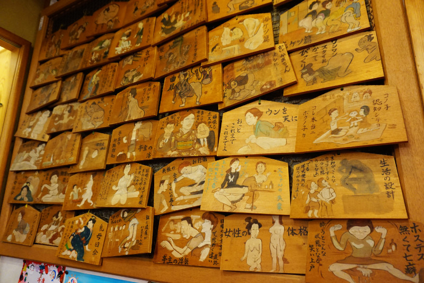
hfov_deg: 73.8
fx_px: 283
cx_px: 212
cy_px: 142
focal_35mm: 24
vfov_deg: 53.1
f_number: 4
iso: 1250
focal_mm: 16
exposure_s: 1/60
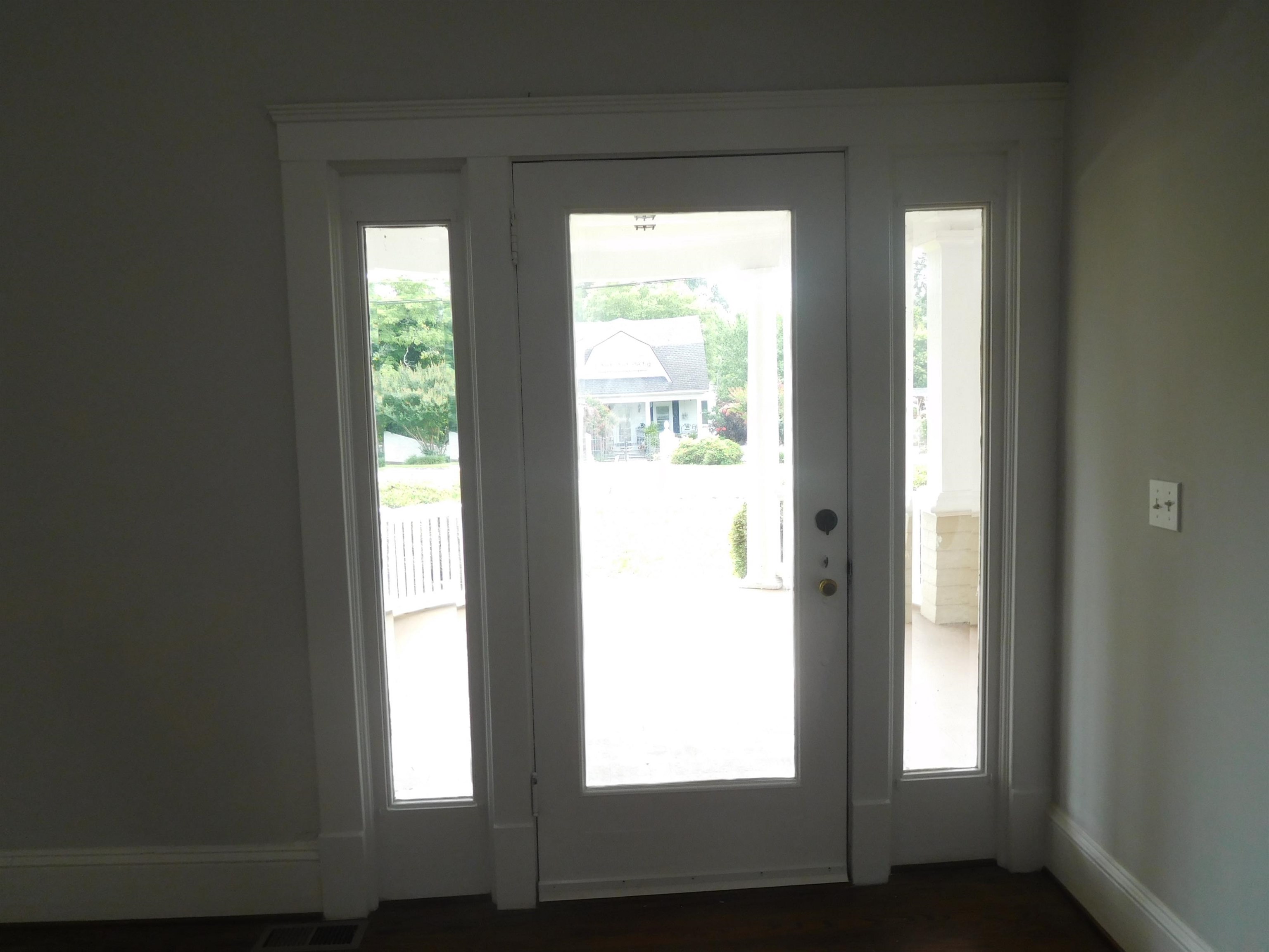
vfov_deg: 54.9
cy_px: 476
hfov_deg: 69.4
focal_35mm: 25
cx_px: 634
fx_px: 916
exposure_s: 1/60
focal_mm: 4.5
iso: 125
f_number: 3.4
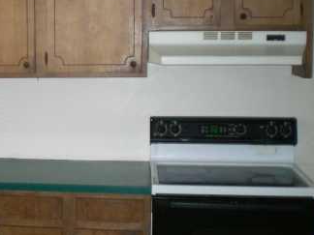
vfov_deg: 19.6
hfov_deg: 25.1
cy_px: 139
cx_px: 27
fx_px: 680
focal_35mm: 75
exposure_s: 1/60
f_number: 3.1
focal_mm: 6.3
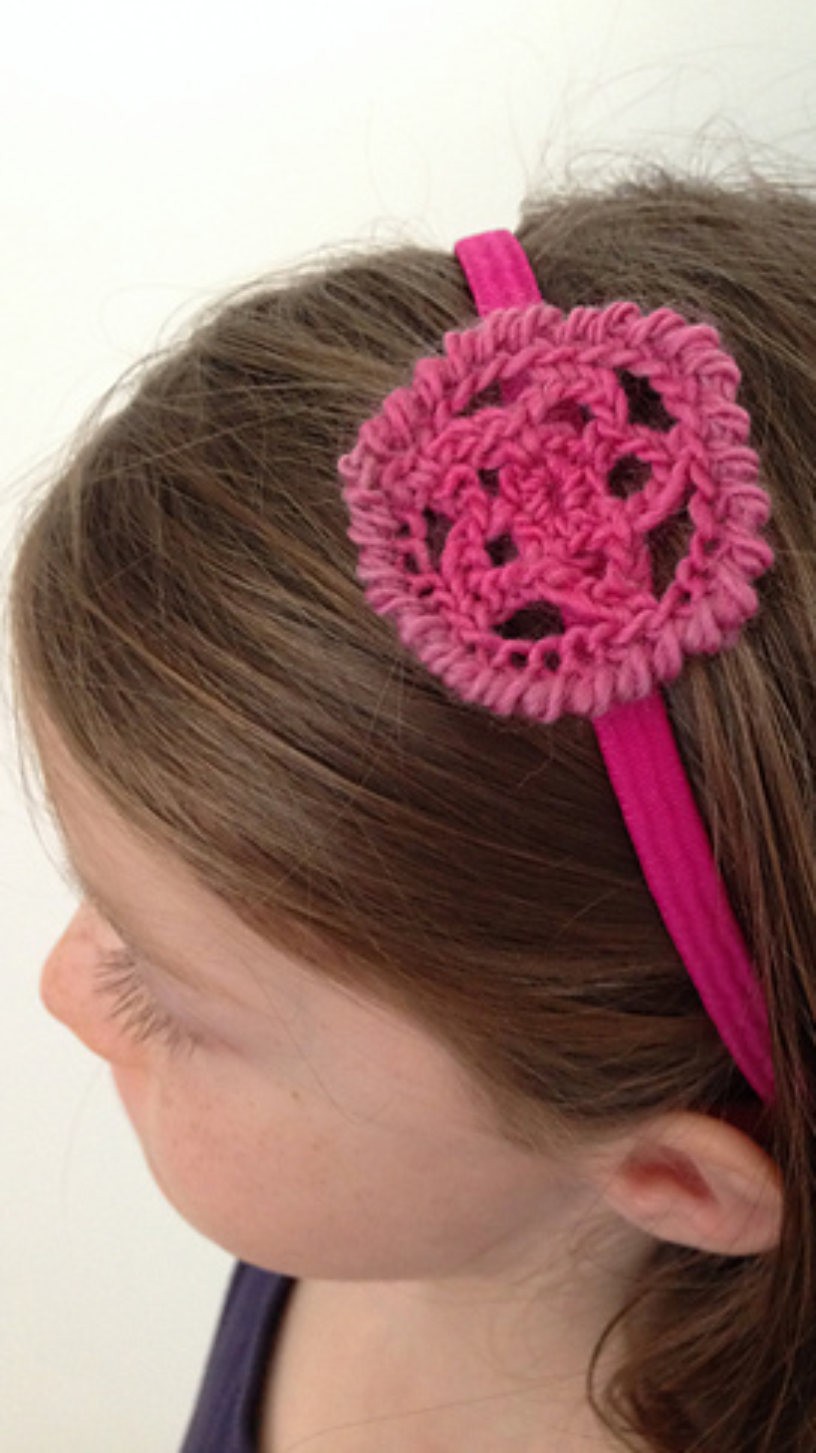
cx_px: 537
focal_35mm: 37
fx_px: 1425
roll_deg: -4.4
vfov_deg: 54.0
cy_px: 709
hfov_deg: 31.7
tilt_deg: -31.4
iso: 320
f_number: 2.4
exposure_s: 1/20
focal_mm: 4.12
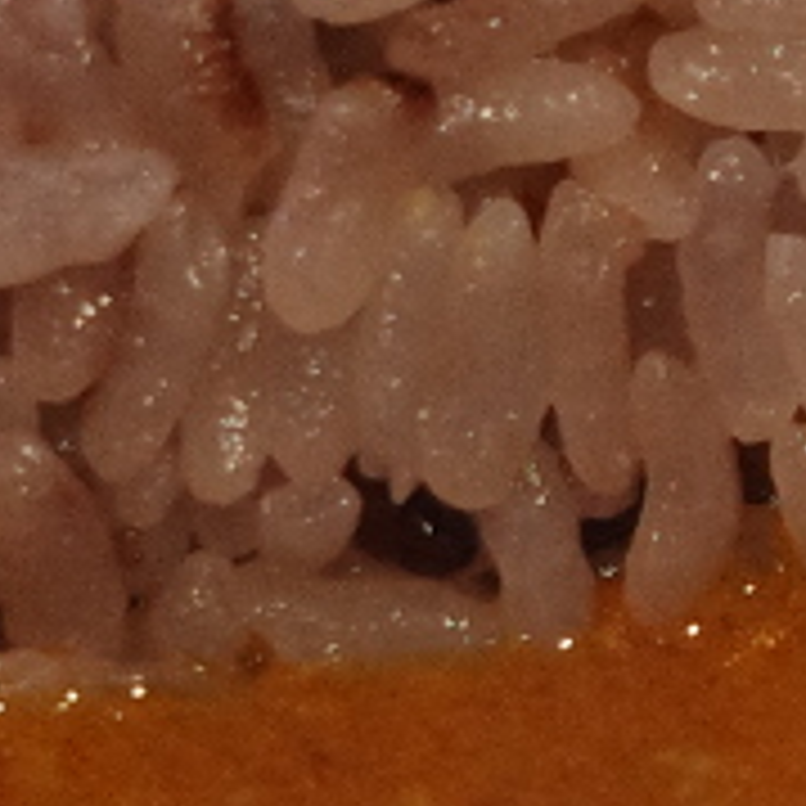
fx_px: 12012
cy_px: -140
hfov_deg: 3.8
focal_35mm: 456
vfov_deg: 3.8
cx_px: 1337
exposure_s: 1/80
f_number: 2.8
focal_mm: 26
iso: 800
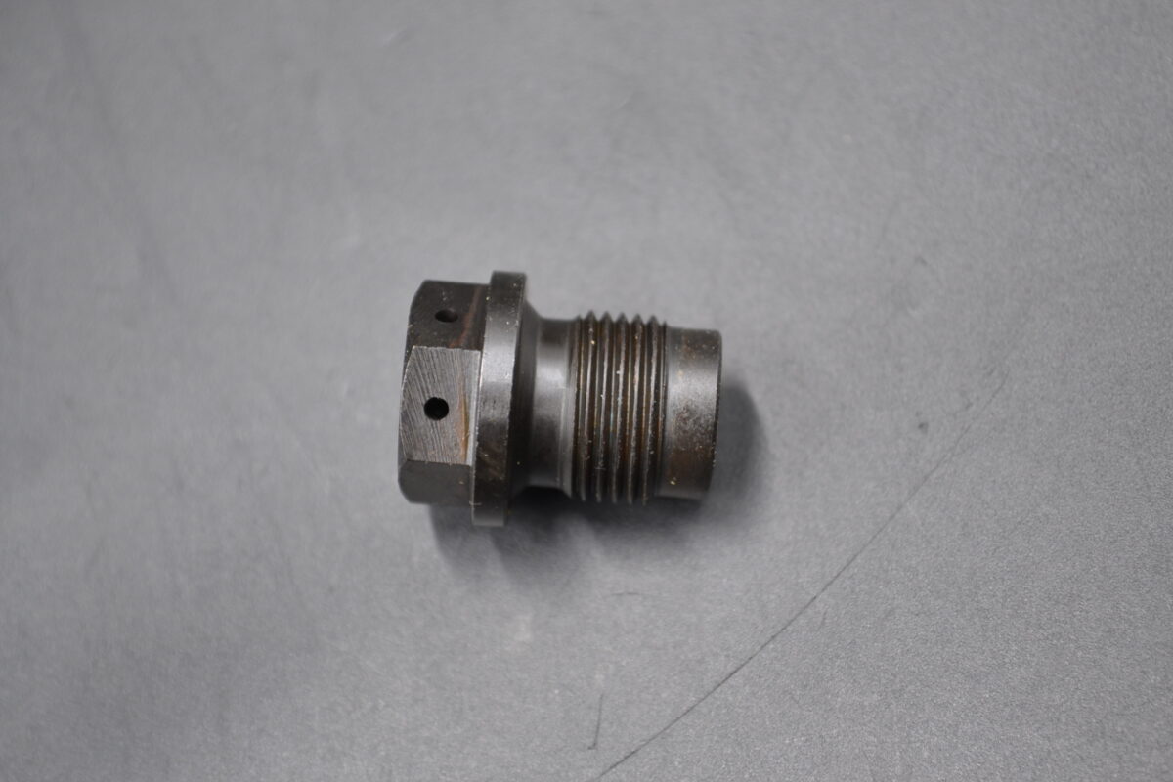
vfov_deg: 16.6
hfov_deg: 24.6
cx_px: 586
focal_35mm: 82
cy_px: 391
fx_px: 2688
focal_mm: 55
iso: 400
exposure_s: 1/20
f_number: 5.6
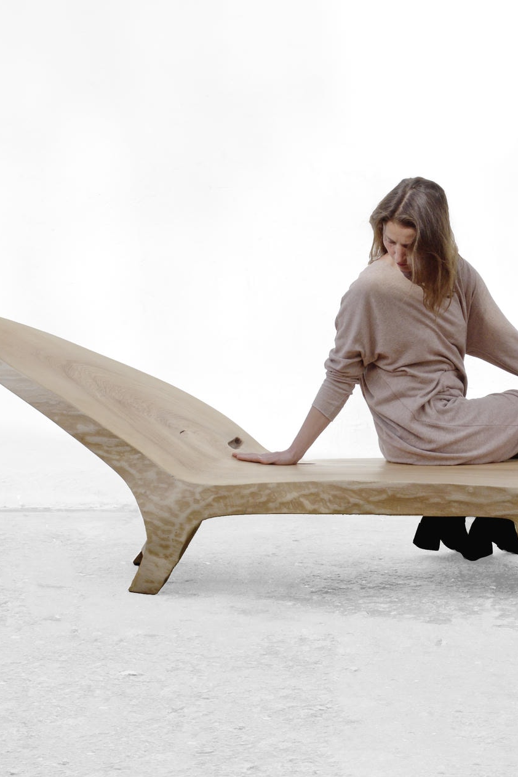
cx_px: 400
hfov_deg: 17.0
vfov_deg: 25.4
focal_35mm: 80
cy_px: 388
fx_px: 1720
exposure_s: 1/400
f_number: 10
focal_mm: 35
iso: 200
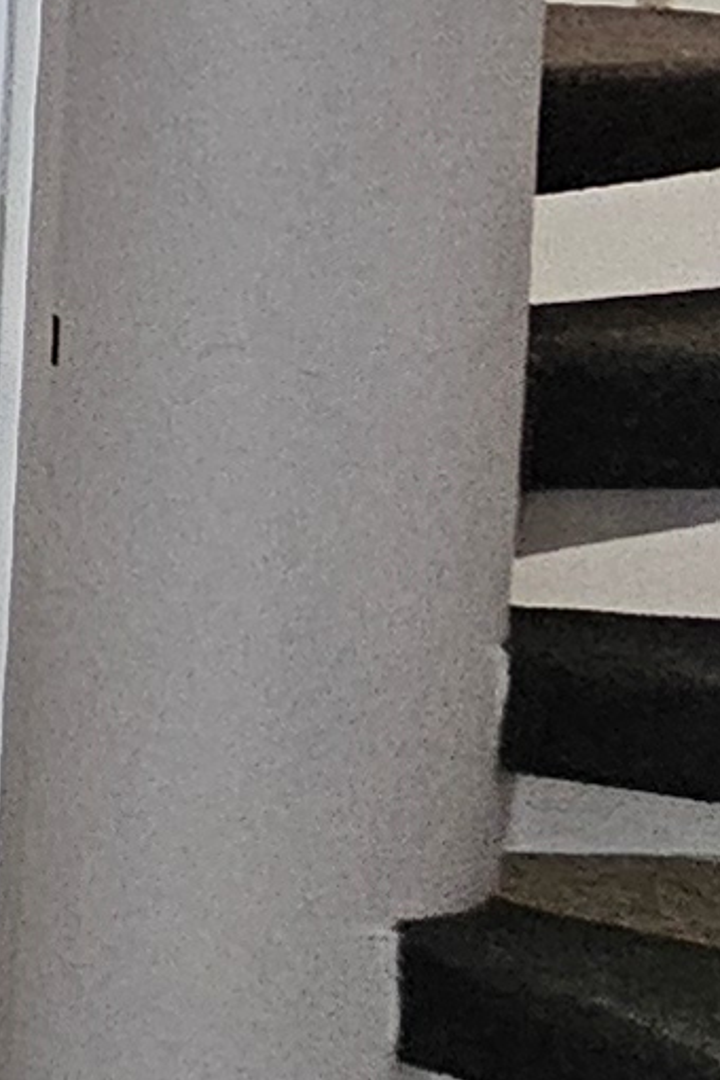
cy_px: -93
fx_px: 3180
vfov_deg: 18.6
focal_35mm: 106
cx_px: -2084
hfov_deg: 8.2
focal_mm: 2.2
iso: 400
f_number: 2.2
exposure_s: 1/50
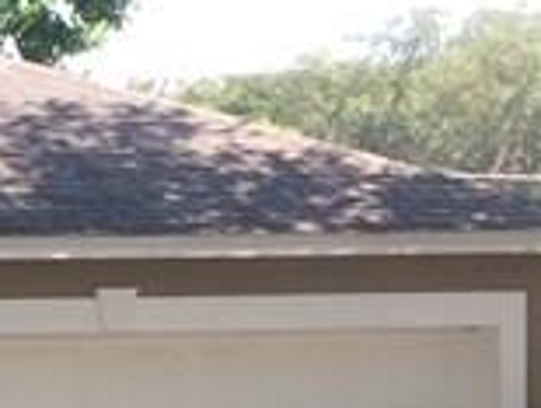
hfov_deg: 9.5
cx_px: -646
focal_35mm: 191
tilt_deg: -5.3
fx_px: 2992
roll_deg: +0.6
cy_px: 656
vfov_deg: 7.6
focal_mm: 4.15
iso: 32
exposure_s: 1/370
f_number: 2.2
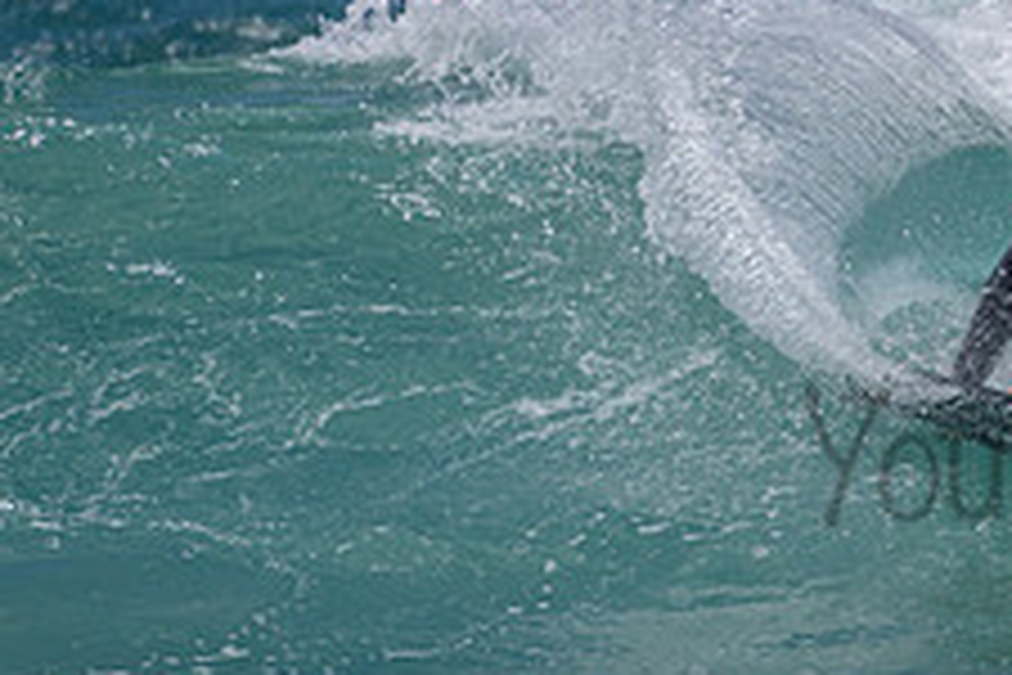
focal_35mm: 1586
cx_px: 970
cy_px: 356
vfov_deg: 0.9
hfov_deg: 1.3
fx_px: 44581
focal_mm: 500
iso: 72
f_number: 5.6
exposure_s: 1/2000
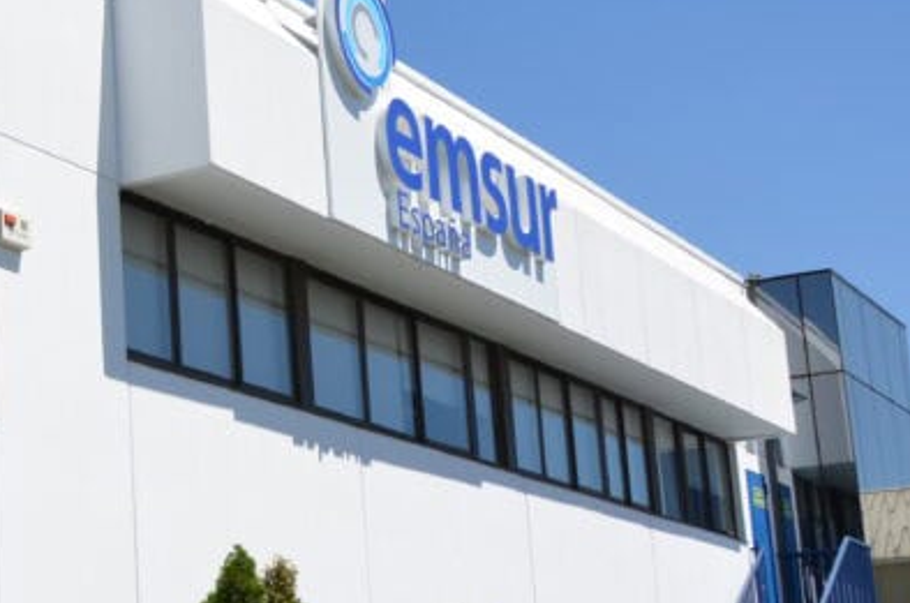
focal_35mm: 78
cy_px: 259
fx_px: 1968
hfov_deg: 24.1
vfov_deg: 17.4
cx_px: -125
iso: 100
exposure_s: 1/320
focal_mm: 20
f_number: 9
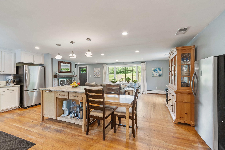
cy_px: 75
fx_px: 94
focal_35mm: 15
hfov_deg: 100.4
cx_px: 112
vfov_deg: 77.3
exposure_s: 1/1.67
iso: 400
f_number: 7.1
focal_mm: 10
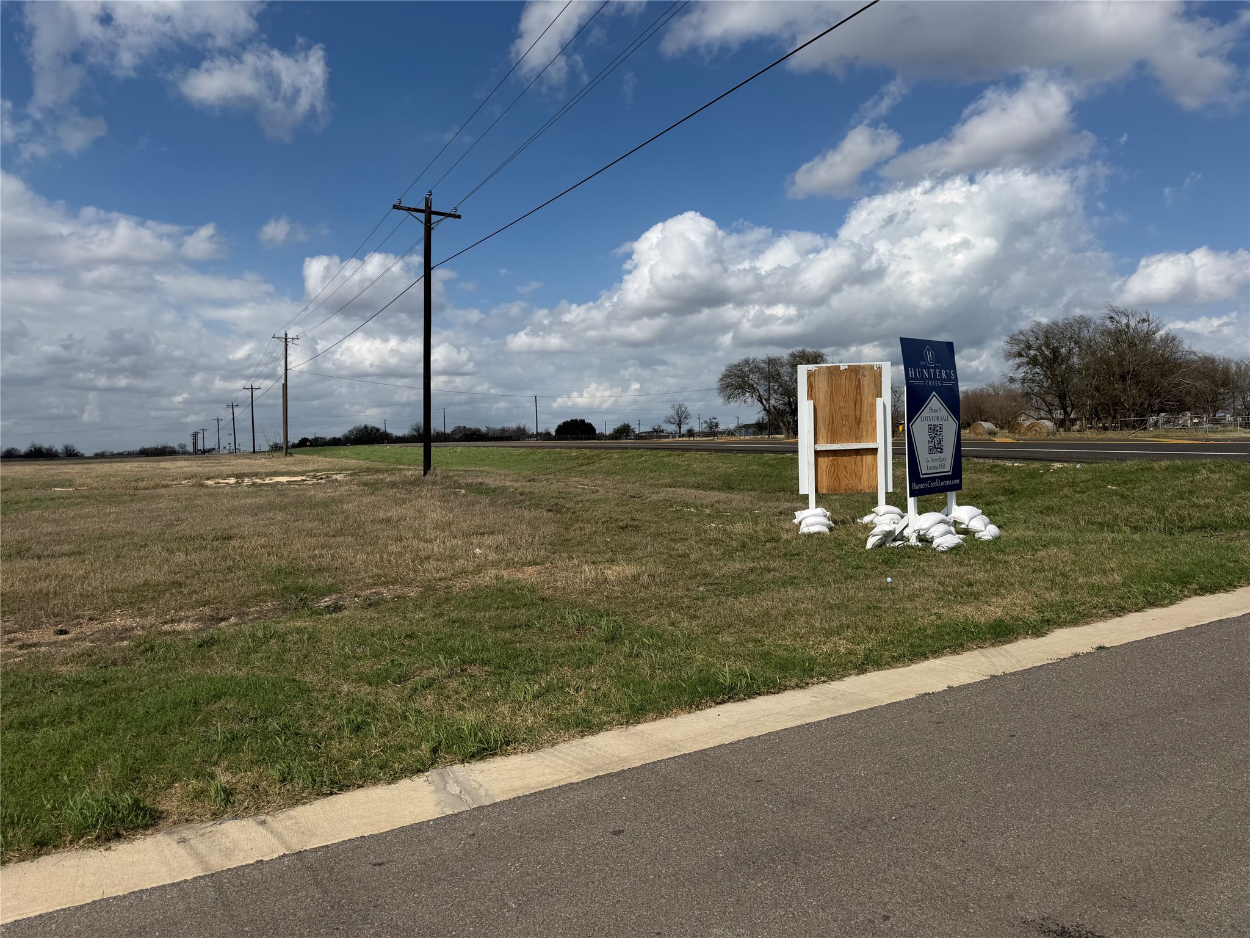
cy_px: 469
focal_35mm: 24
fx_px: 867
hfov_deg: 71.6
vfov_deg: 56.8
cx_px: 625
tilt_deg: -0.4
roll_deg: +0.1
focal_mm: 6.76
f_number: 1.78
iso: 80
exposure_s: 1/10309
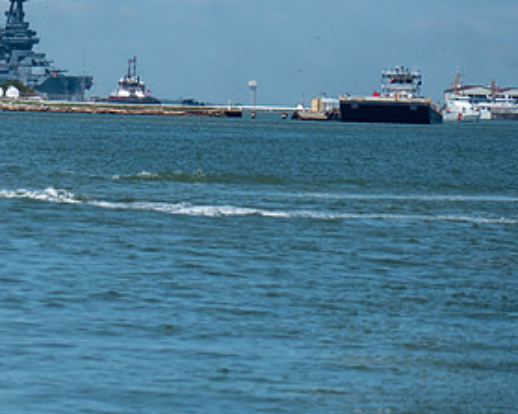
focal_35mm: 585
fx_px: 8965
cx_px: 9
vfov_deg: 2.6
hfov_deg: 3.3
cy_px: 125
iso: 200
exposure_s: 1/1500
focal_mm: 200
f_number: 5.6
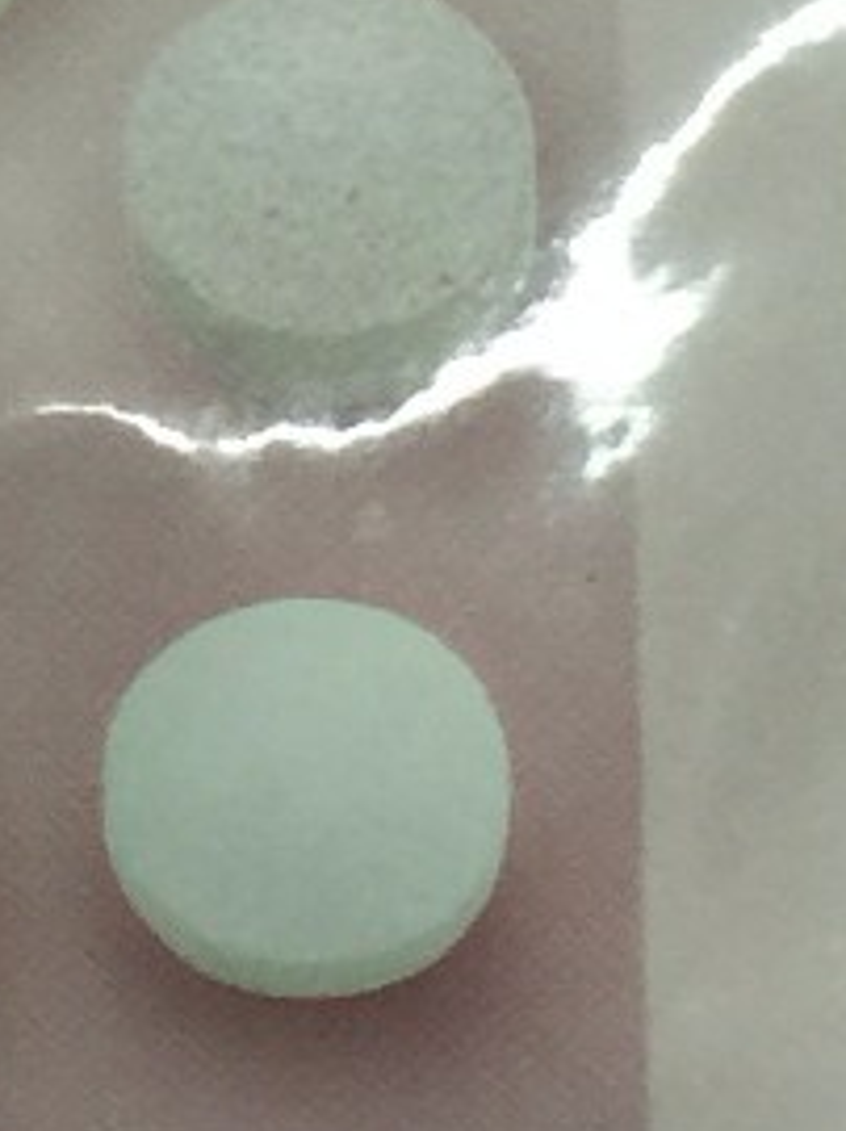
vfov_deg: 8.9
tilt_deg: -54.3
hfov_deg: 6.7
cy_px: -289
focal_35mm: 220
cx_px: -251
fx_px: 7180
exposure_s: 1/17
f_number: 2.2
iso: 40
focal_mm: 4.15
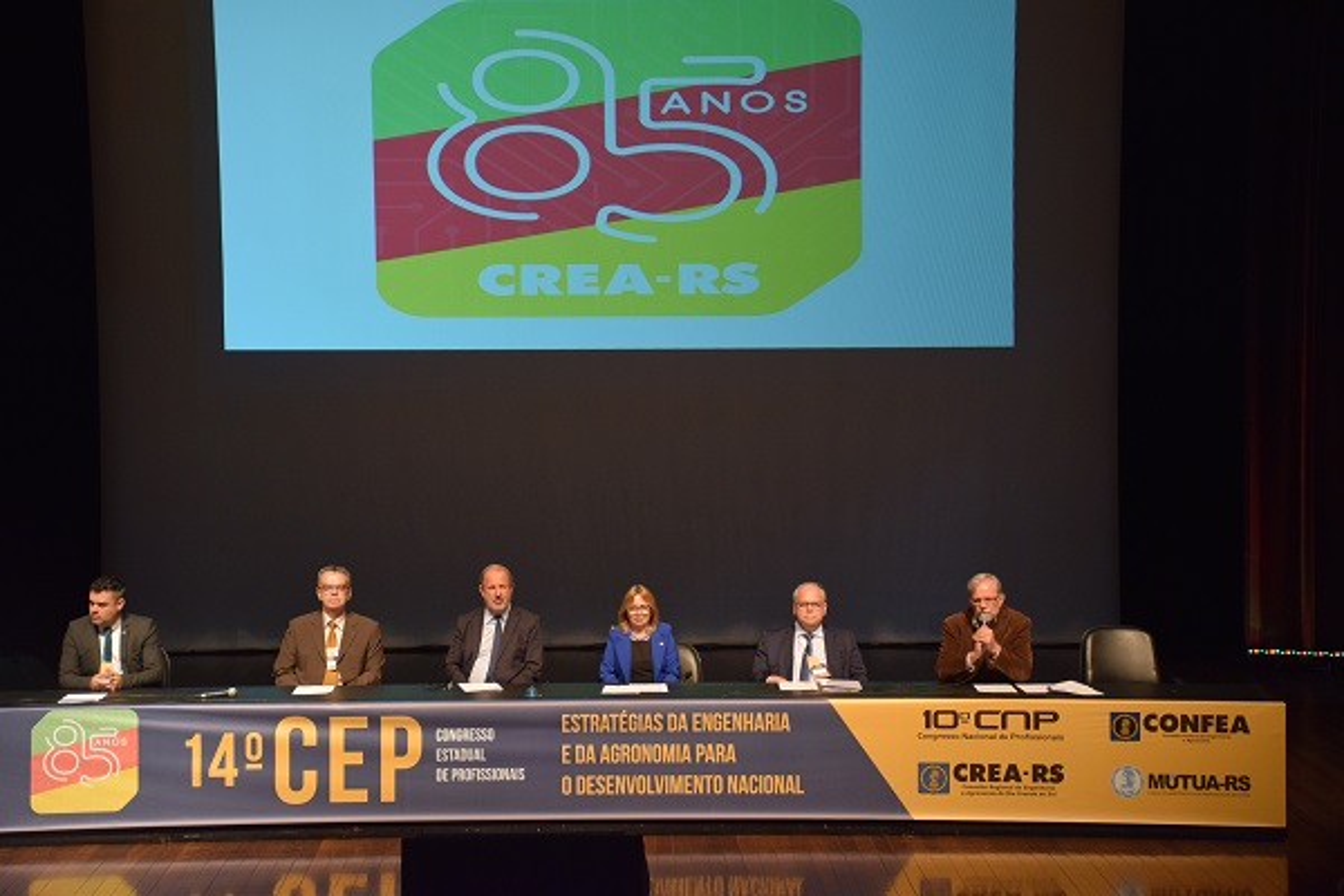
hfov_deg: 27.0
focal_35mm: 75
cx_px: 672
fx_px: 2800
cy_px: 448
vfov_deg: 18.2
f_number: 4.8
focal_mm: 50
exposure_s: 1/60
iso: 1400
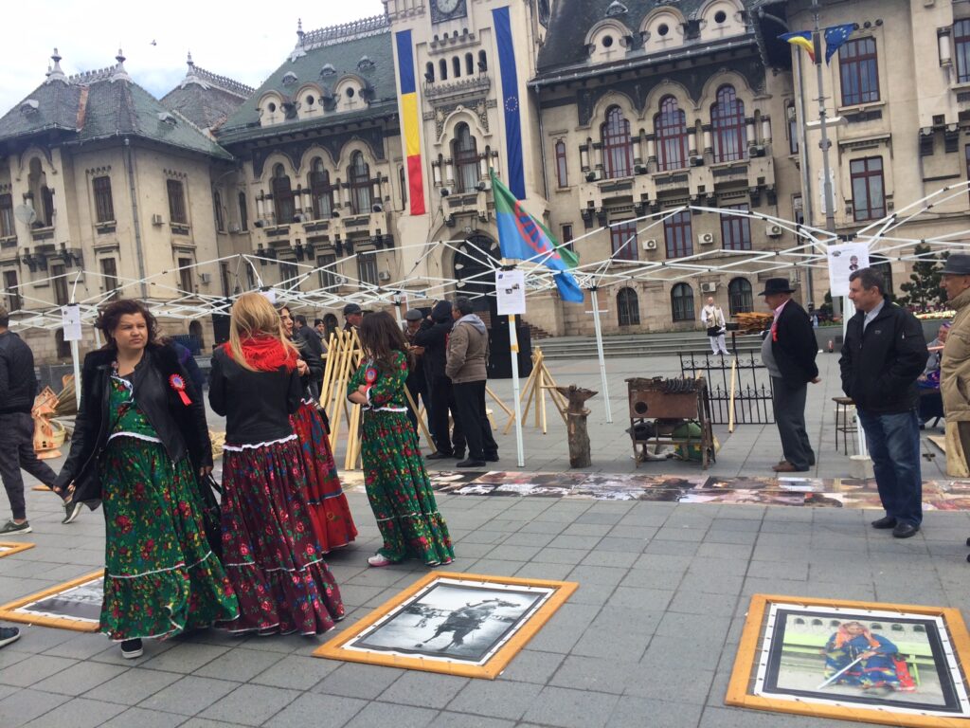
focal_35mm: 29
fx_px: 813
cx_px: 485
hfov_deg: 61.7
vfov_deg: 48.2
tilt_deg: -3.9
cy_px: 364
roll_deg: +4.1
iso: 32
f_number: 2.2
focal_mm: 4.15
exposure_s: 1/1053
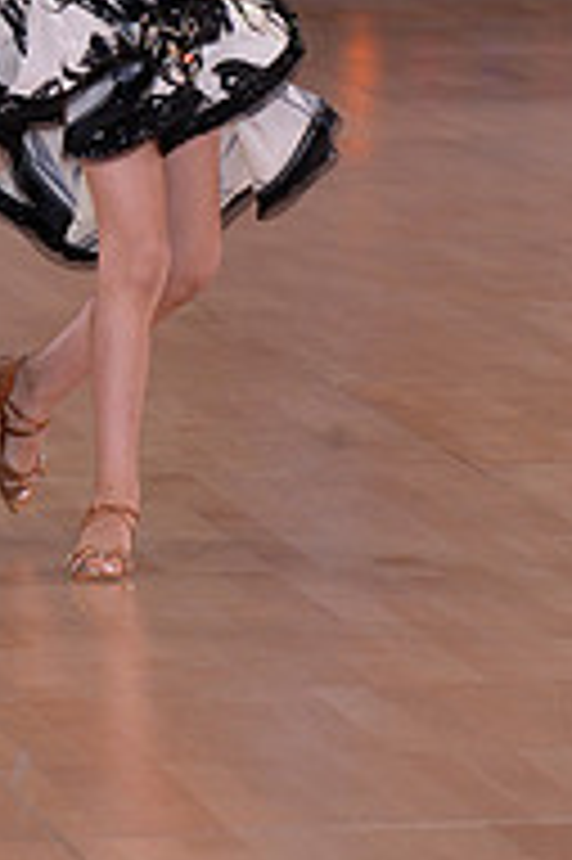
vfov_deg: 5.0
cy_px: -338
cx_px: -200
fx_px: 9789
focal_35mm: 410
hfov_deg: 3.3
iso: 2000
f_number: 6.3
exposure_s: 1/250
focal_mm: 135
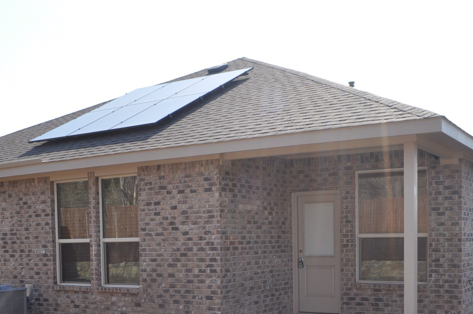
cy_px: 260
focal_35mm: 46
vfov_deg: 28.4
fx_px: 604
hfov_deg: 42.8
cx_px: 245
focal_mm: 18
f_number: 11
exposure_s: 1/200
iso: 200
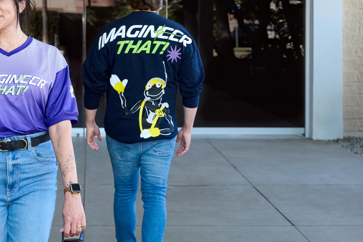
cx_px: 95
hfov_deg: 22.0
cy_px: 86
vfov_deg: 14.8
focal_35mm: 92
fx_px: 928
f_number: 5
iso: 640
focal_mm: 49
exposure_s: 1/125
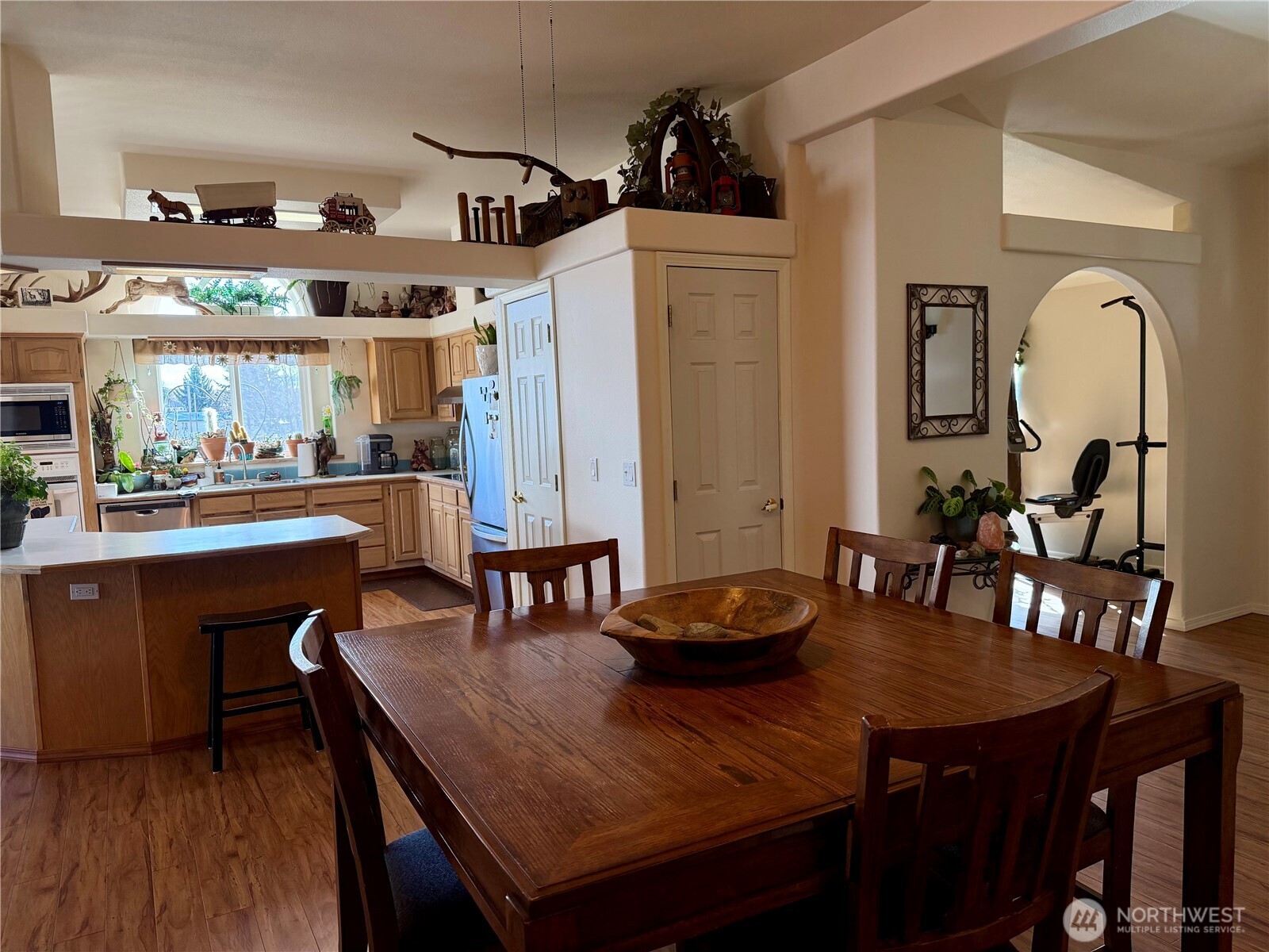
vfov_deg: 56.8
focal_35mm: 24
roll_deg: +2.4
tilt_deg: -5.1
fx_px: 880
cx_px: 634
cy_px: 476
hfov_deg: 71.6
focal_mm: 6.76
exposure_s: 1/152
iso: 200
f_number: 1.78
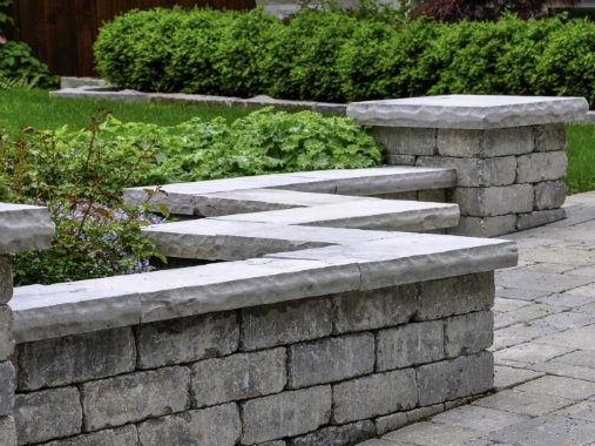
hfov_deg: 14.0
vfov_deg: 10.5
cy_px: 266
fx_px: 2423
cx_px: 424
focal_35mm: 141
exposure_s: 1/100
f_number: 9
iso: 200
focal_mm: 62
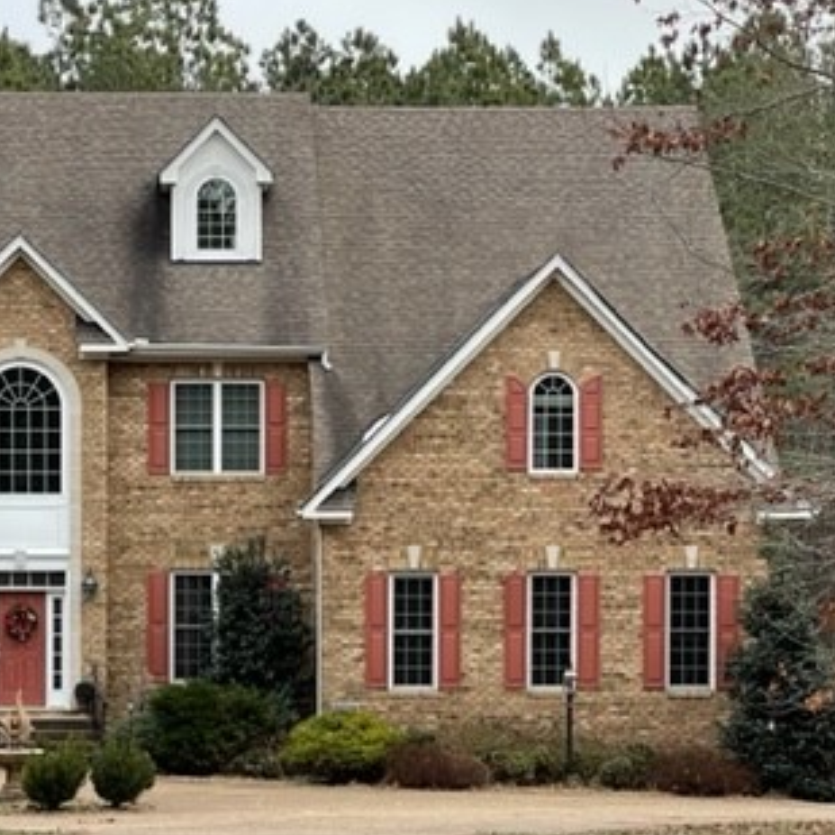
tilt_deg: -1.5
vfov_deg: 14.9
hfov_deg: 14.8
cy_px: 589
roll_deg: -0.4
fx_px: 3193
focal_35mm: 117
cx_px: 170
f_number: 2.2
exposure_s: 1/244
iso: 20
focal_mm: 7.5
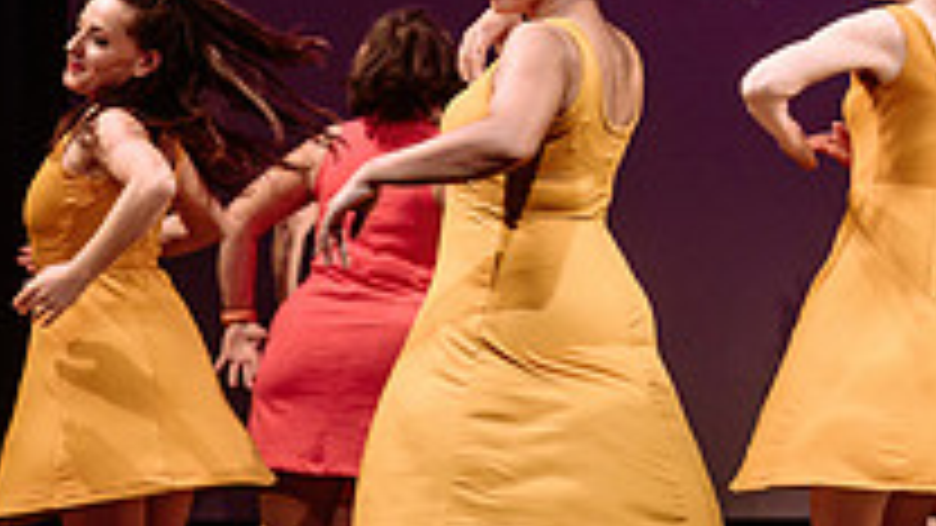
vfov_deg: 5.1
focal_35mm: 240
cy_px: 210
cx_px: 434
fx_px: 5957
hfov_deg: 9.0
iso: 1000
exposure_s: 1/250
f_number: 2.8
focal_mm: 70
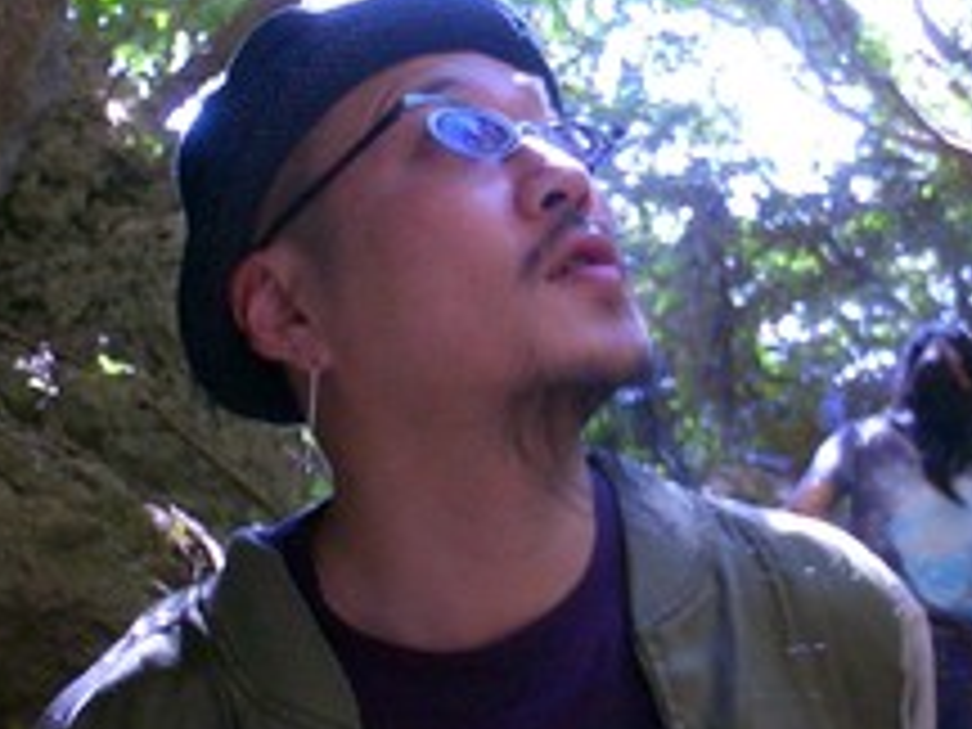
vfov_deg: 19.1
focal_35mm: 77
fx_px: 2162
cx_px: 652
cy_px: 234
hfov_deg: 25.2
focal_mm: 5.6
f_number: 3.5
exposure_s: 1/80
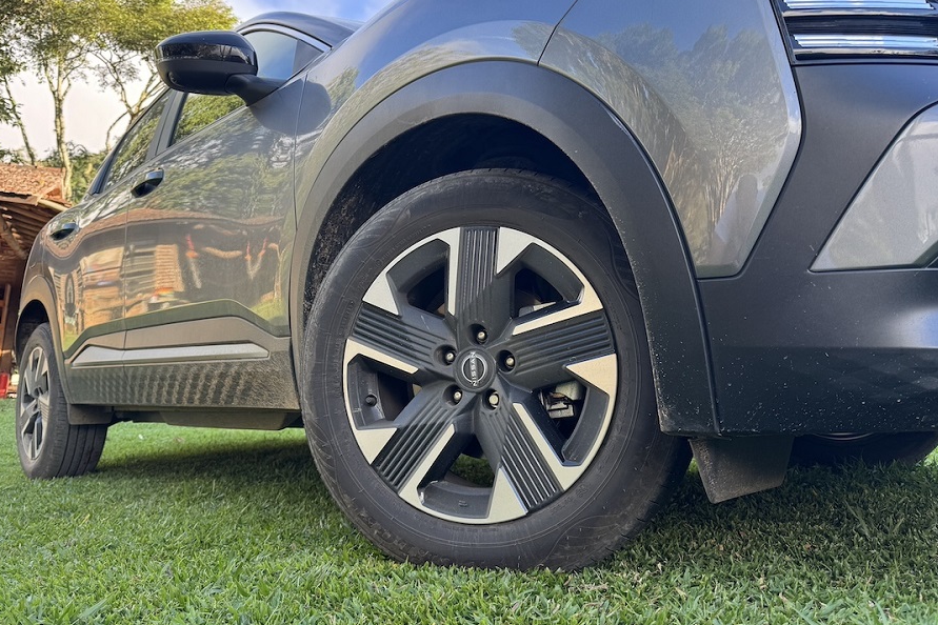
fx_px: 729
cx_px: 463
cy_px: 277
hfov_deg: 65.5
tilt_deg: +11.4
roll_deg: -2.7
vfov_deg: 46.3
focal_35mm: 28
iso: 64
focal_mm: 6.76
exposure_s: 1/180
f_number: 1.78
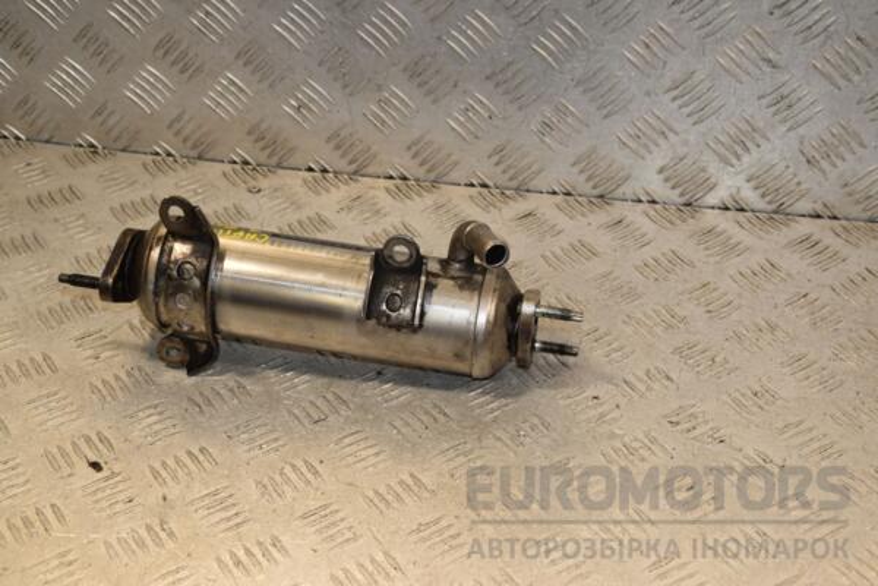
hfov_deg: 33.4
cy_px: 293
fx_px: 1463
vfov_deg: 22.6
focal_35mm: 60
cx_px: 439
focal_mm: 40
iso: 800
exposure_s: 1/200
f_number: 7.1
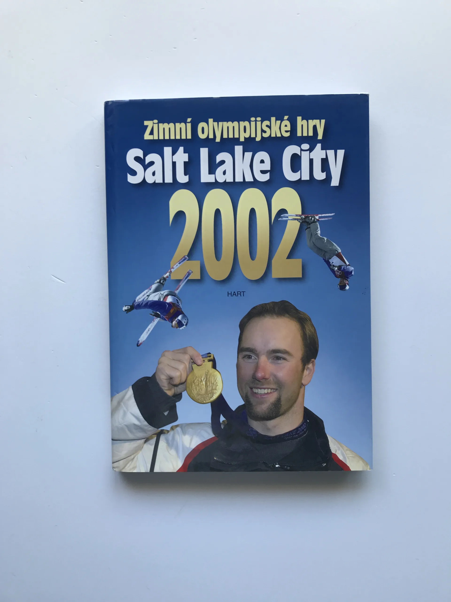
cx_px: 226
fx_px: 486
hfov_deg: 49.7
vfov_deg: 63.4
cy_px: 301
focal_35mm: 28
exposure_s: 1/50
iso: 25
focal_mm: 3.99
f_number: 1.8
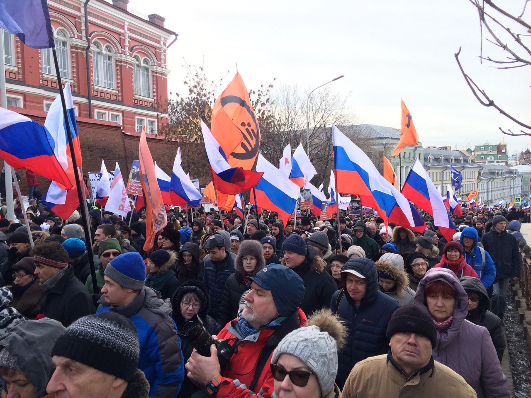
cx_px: 266
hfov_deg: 61.7
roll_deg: +2.5
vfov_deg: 48.2
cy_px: 199
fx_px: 445
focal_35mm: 29
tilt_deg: -4.2
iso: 32
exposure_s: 1/554
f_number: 2.2
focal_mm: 4.15
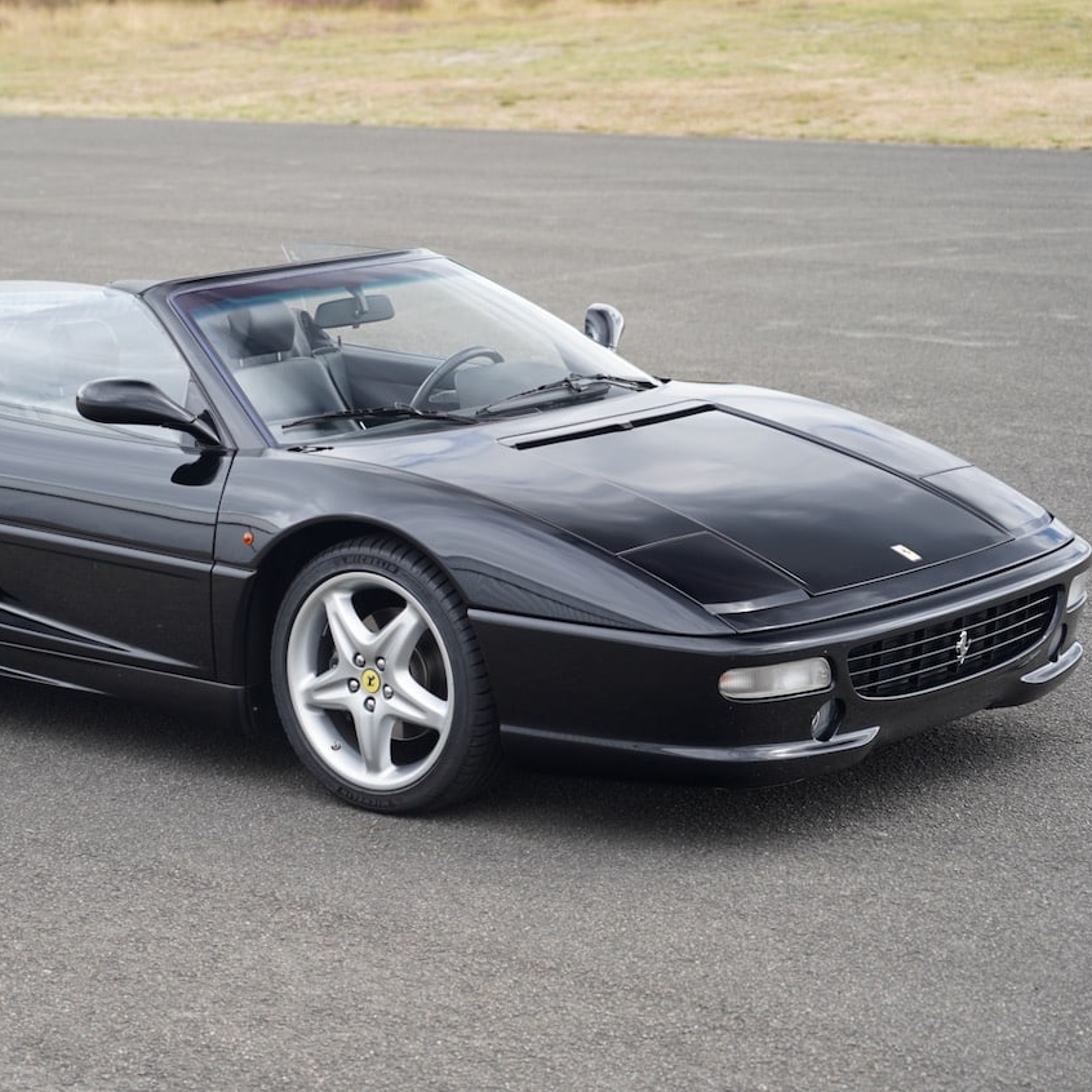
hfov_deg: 19.2
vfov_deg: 19.3
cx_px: 345
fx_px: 3212
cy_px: 542
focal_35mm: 90
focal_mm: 70
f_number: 4
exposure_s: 1/160
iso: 200
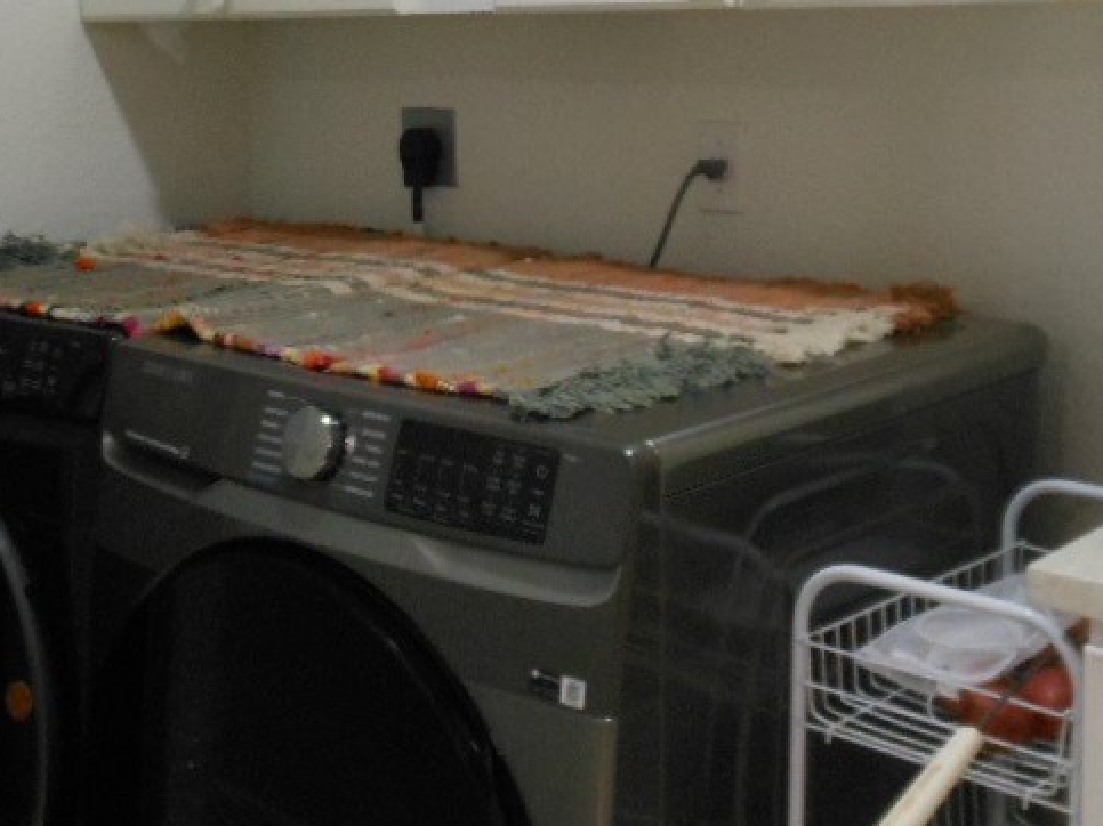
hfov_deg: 36.1
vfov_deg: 26.7
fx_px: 1688
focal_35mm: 53
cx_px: 461
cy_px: 103
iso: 400
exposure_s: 1/25
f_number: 3.2
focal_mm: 4.5
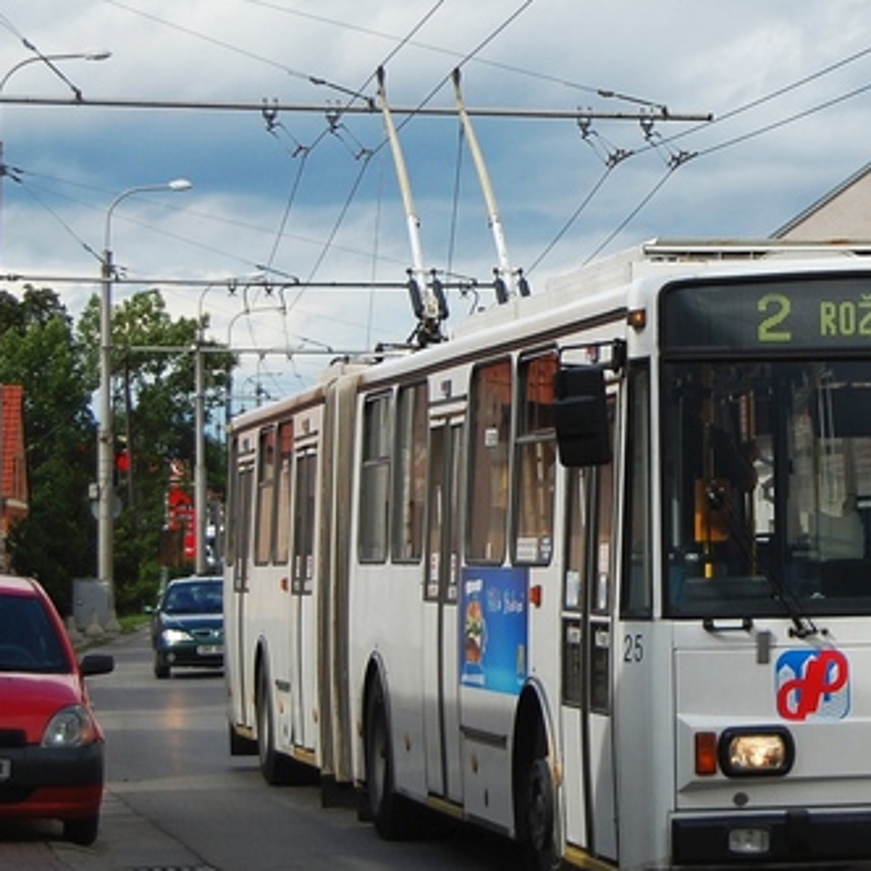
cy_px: 317
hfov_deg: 12.0
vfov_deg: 12.0
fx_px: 4128
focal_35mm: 145
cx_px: 737
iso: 200
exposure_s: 1/1000
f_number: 5.3
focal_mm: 42
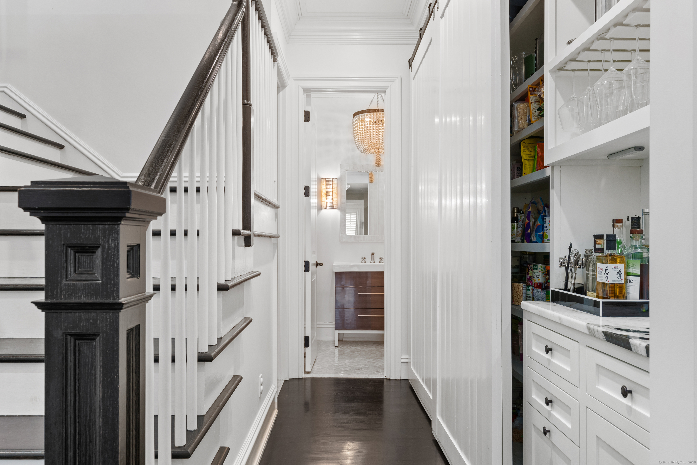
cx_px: 348
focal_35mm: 28
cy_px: 232
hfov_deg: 65.5
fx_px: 542
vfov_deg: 46.4
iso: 320
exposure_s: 1
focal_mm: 28
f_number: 8
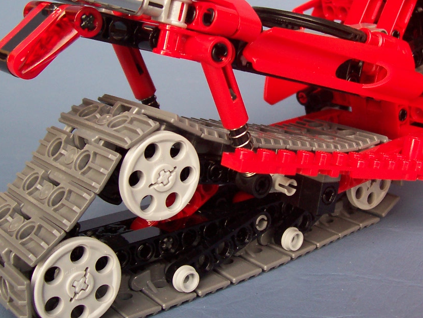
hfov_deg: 35.3
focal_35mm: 54
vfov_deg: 27.0
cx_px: 269
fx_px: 660
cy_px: 138
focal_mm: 5.6
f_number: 2.8
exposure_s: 1/125
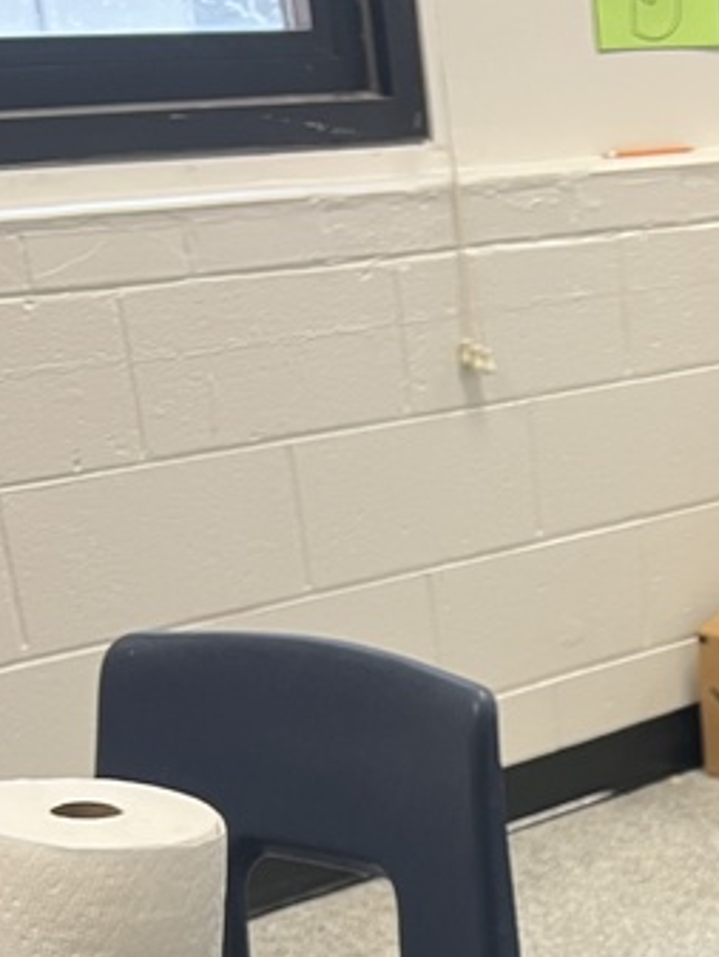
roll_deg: +0.5
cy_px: 1105
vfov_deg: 23.0
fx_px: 2186
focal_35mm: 79
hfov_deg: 17.2
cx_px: 1020
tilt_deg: -26.5
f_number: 1.5
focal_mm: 5.7
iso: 100
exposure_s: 1/60
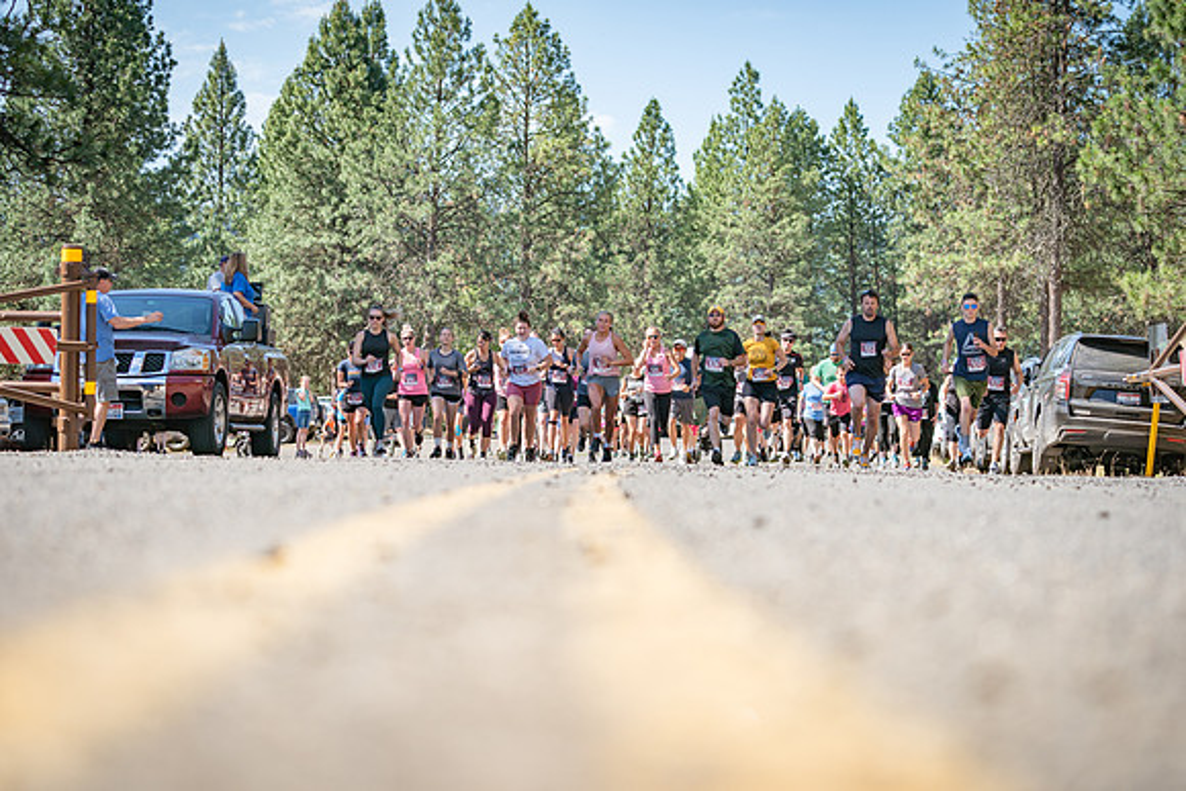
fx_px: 2438
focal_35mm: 74
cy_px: 396
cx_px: 593
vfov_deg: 18.4
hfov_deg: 27.3
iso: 100
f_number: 4
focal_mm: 74
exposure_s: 1/500
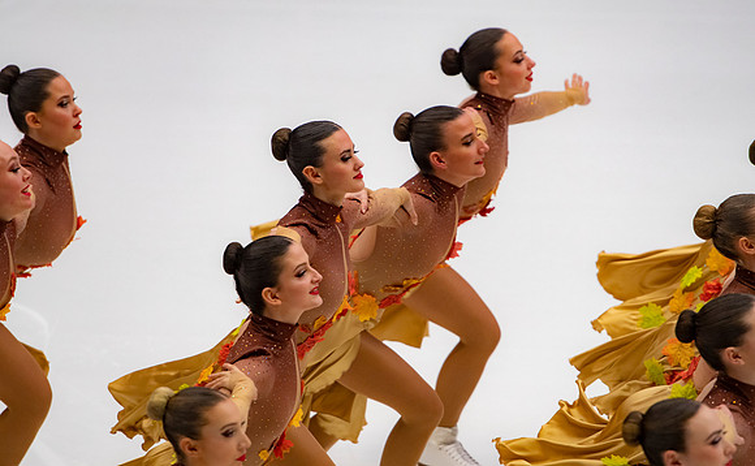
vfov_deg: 4.6
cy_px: 215
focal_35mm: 284
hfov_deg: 7.4
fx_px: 5818
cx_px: 378
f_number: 3.5
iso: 900
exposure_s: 1/500
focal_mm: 185
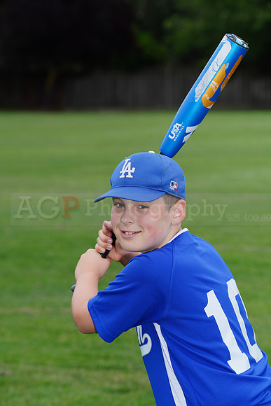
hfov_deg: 6.9
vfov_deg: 10.3
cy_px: 203
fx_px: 2257
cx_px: 136
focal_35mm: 200
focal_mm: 200
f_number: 9
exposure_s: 1/200
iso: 200
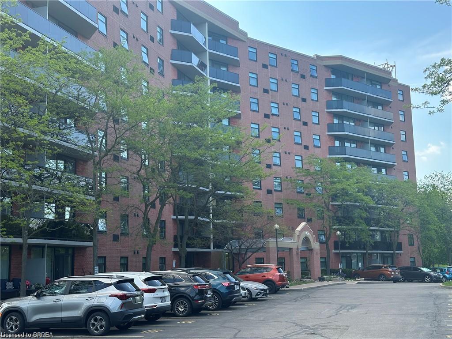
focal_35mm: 48
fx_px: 627
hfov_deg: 39.7
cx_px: 226
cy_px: 170
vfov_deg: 30.3
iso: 64
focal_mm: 6.86
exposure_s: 1/690
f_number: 1.78
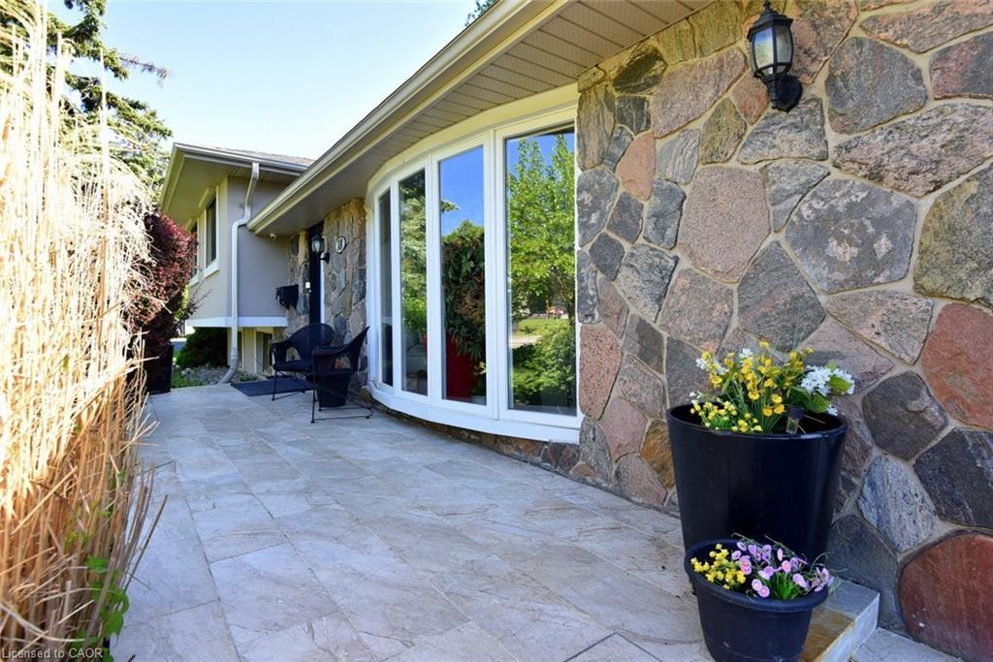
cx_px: 496
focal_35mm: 18
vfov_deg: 67.4
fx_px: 497
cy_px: 331
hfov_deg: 90.0
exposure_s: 1/250
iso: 500
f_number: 8
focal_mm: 18
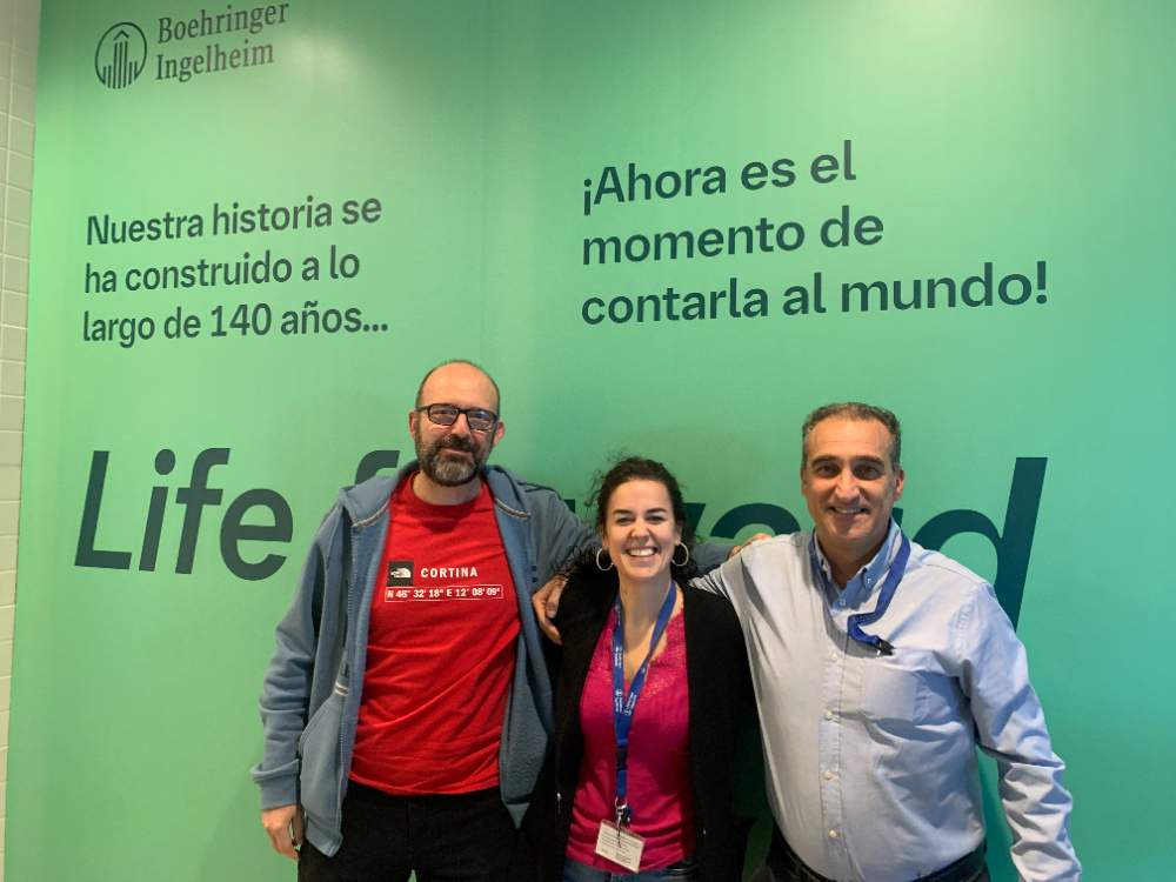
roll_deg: -1.2
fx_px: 883
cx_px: 588
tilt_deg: +2.7
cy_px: 441
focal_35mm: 26
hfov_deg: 67.3
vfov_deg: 53.1
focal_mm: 4.25
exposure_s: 1/60
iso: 200
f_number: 1.8
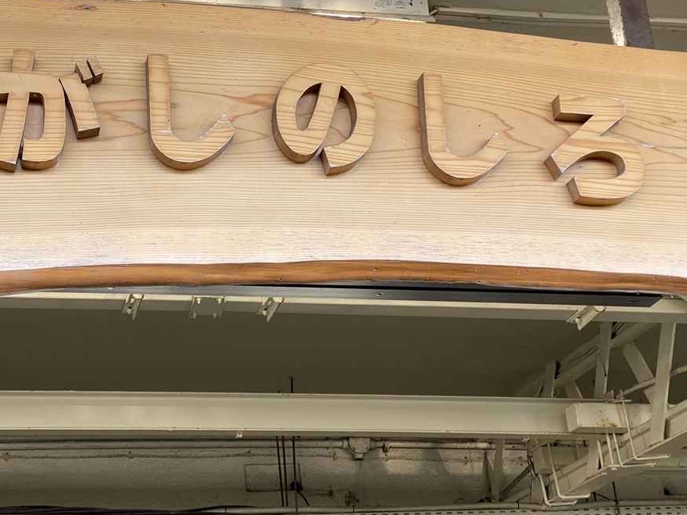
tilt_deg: +27.5
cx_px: 245
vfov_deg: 20.7
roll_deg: +2.2
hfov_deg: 27.3
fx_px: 1409
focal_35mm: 71
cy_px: 206
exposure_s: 1/100
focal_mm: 6
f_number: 2
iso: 100
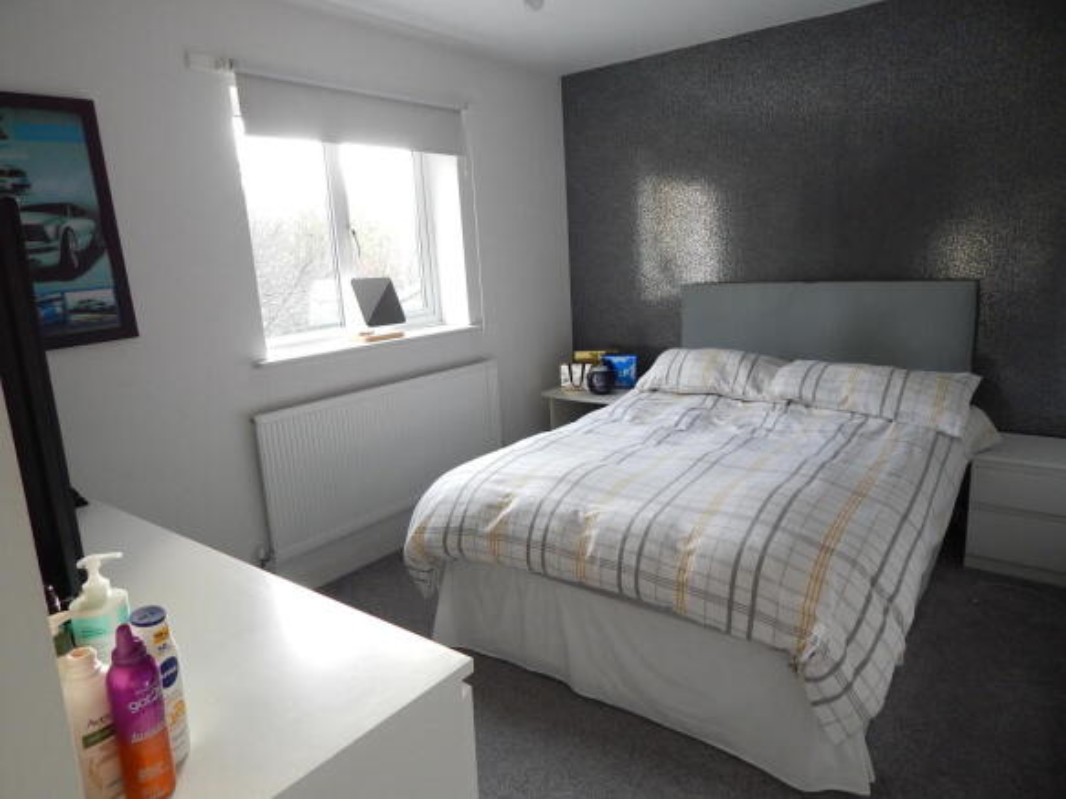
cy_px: 400
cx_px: 533
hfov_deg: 73.9
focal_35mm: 23
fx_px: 708
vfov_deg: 58.9
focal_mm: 4
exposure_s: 1/30
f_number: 3
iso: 250
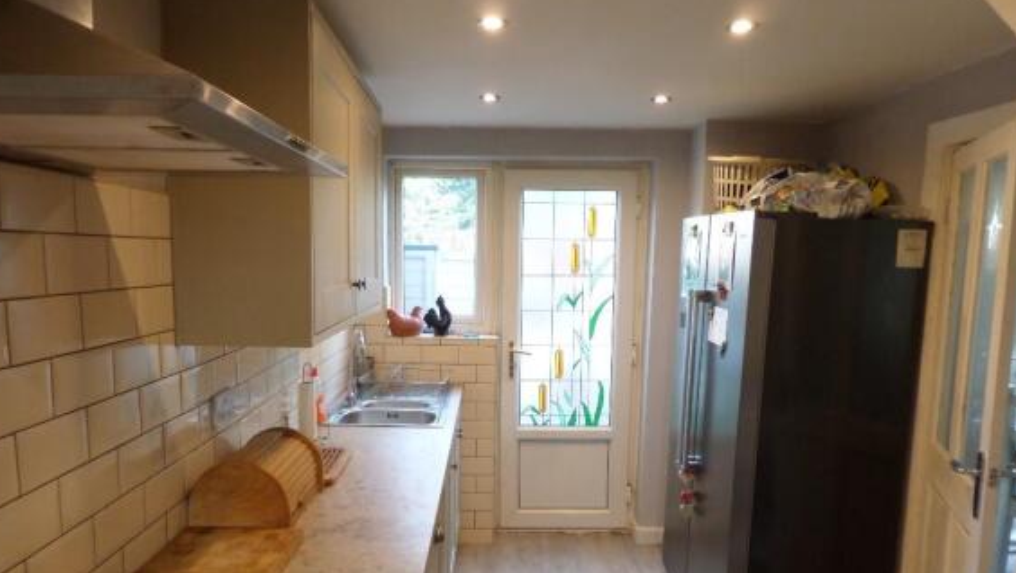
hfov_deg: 69.8
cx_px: 498
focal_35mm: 27
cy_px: 354
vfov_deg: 42.7
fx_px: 728
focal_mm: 4.3
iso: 200
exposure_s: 1/20
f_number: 3.1
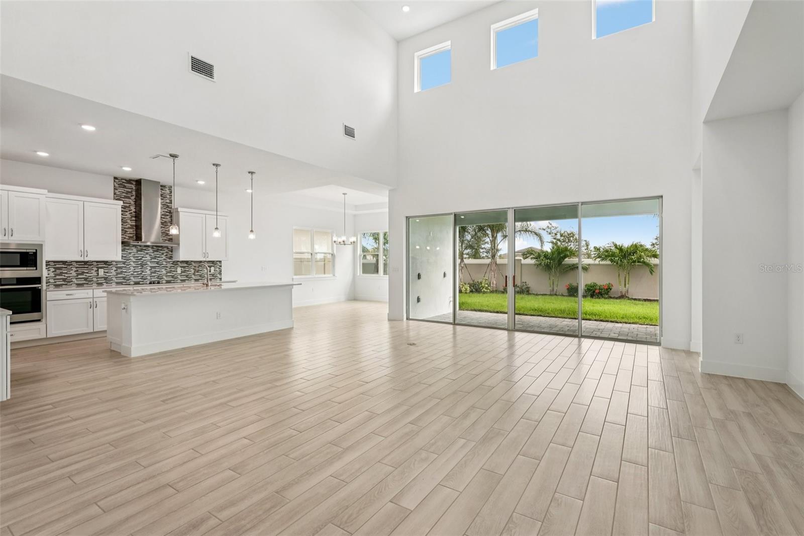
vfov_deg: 70.4
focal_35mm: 17
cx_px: 402
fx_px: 380
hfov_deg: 93.3
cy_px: 268
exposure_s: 1/100
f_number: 8
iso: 400
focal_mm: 17
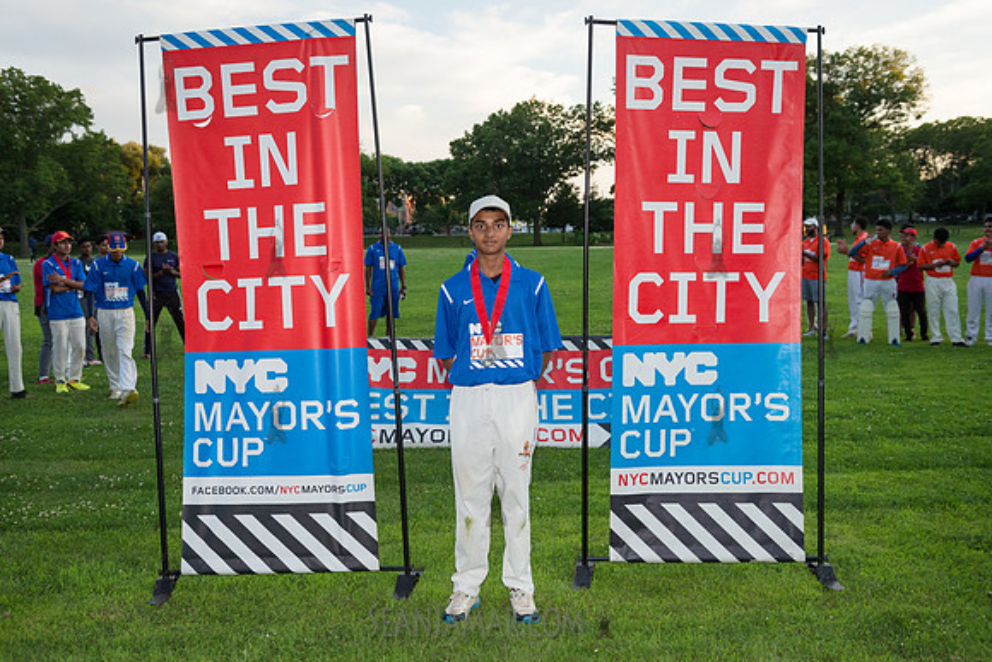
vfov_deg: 41.1
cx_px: 496
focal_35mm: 32
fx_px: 882
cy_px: 331
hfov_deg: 58.7
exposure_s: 1/2000
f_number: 4
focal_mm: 32
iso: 1600
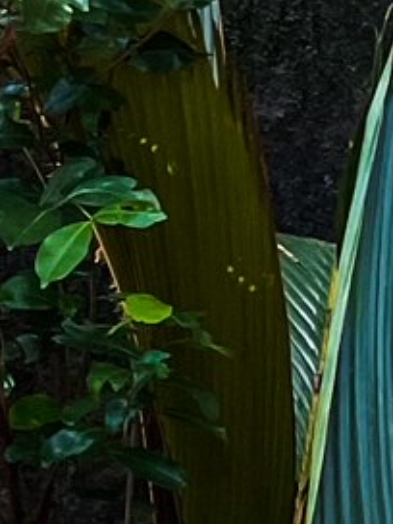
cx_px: -902
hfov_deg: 6.7
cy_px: 39
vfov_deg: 10.2
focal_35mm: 193
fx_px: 2922
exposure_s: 1/100
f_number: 1.6
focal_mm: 4.2
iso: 125
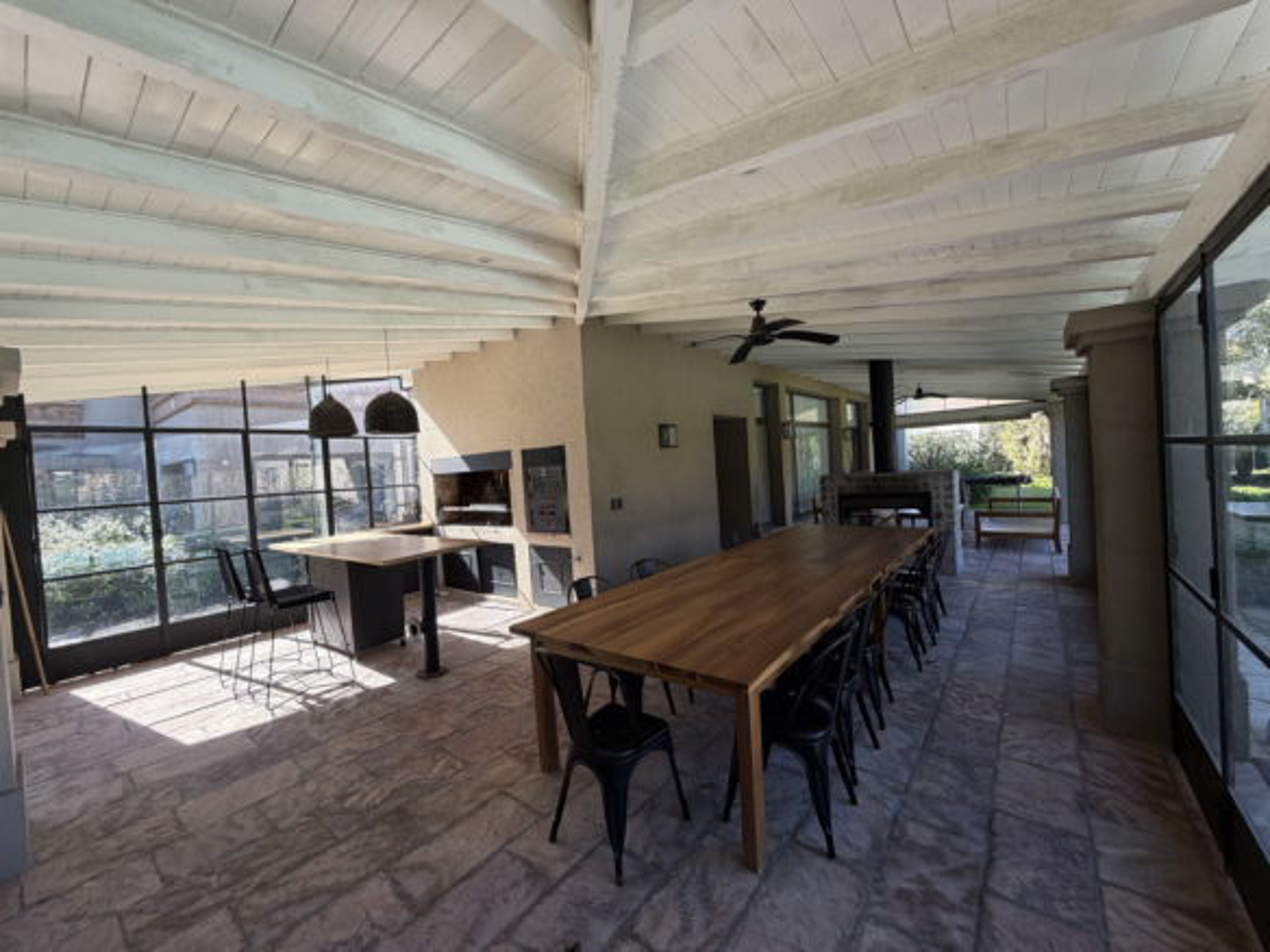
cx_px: 635
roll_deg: +4.0
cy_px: 476
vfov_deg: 85.7
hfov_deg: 102.1
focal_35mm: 14
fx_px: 514
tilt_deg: -1.0
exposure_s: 1/323
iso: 50
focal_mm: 2.22
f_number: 2.2
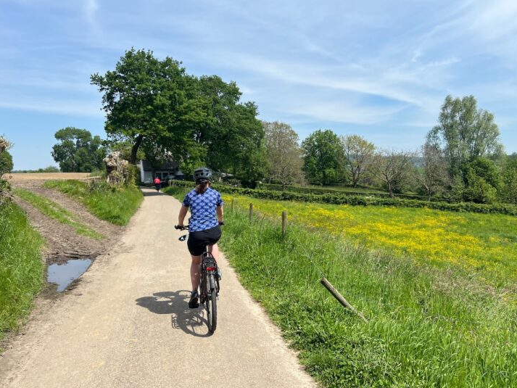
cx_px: 265
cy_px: 185
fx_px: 418
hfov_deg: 63.4
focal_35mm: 28
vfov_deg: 49.7
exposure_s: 1/3704
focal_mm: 5.7
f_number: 1.5
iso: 50
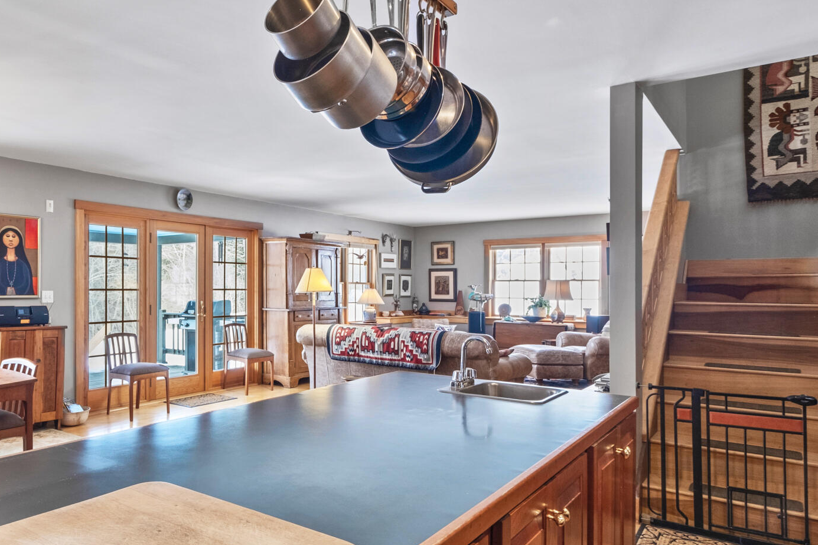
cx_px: 235
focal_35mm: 26
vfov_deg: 49.5
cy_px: 287
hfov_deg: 66.3
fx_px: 591
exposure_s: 1/2.5
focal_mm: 8
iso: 500
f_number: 8
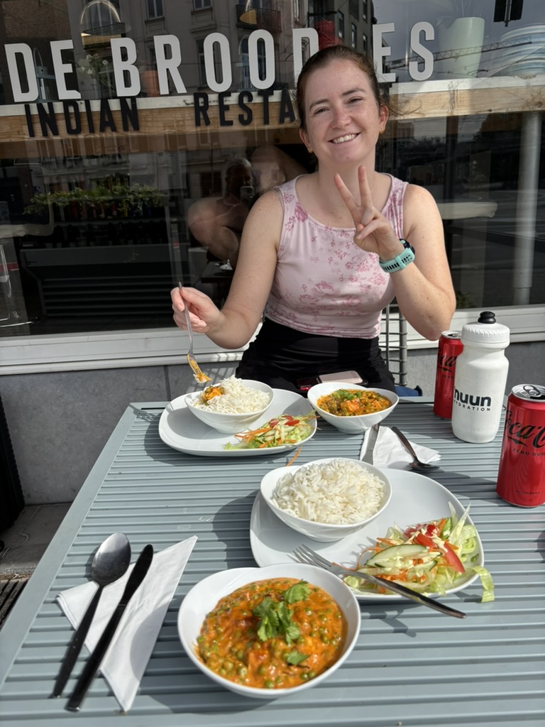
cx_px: 272
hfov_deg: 53.1
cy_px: 364
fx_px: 546
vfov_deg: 67.3
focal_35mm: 26
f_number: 1.6
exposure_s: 1/2288
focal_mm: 5.96
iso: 50
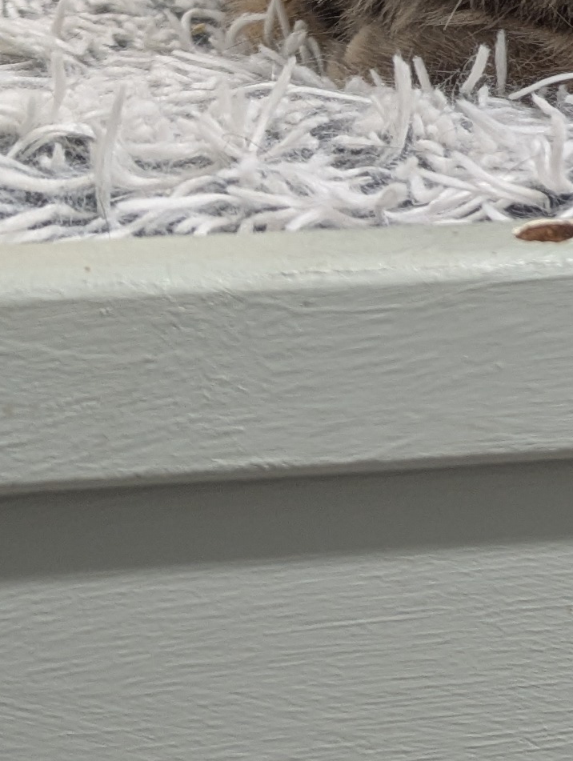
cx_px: 813
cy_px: -76
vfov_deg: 18.3
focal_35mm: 103
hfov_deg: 13.7
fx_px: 2268
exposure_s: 1/30.9
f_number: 1.85
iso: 269
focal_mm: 6.81
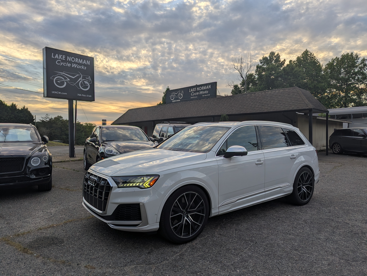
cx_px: 184
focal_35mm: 24
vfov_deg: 56.9
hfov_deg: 71.5
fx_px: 255
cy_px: 138
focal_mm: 6.81
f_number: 1.85
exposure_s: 1/625
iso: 44
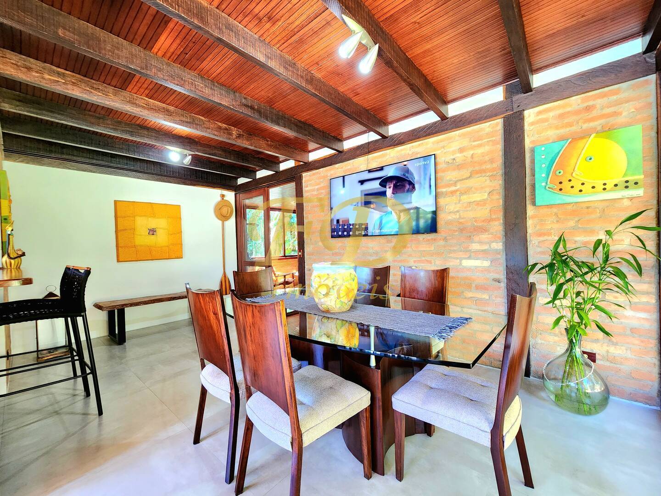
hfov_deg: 106.2
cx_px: 330
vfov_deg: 89.9
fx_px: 248
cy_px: 248
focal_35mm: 13
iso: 320
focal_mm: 2.2
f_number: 2.2
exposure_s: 1/40
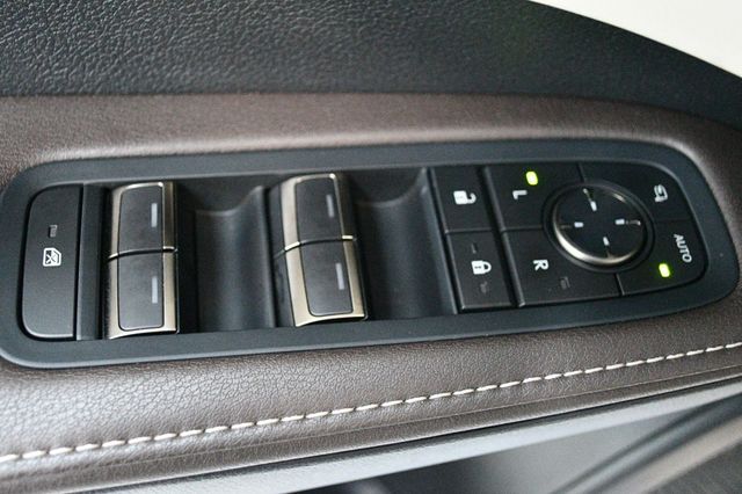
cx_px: 371
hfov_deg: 43.6
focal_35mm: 45
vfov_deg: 29.8
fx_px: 927
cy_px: 247
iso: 12800
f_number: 4.5
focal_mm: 30
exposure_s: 1/50
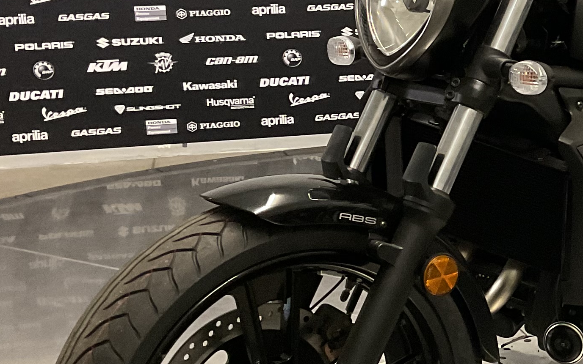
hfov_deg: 21.5
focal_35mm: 90
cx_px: 694
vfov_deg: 14.5
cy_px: 161
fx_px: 1430
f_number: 1.8
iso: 200
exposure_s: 1/40
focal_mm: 3
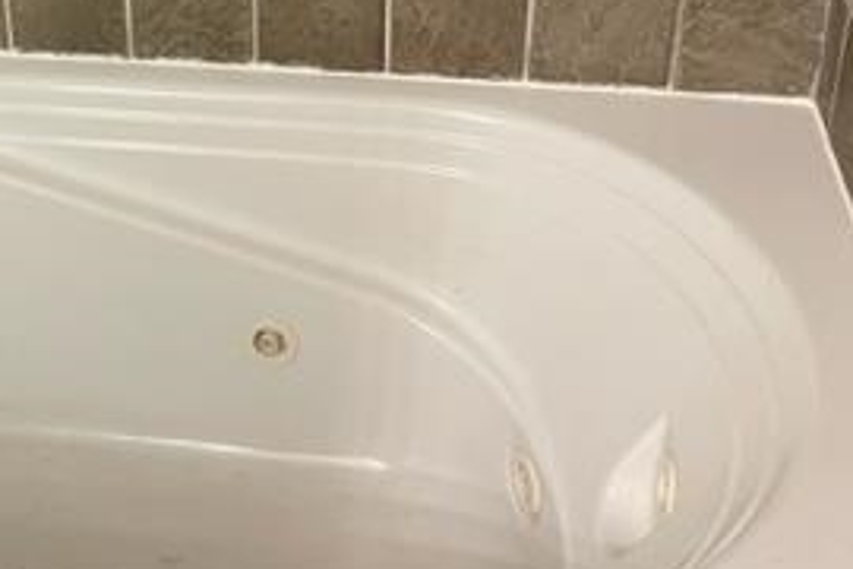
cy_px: -19
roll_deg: +4.6
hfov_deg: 29.8
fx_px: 1516
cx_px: 51
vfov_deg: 20.5
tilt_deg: -27.5
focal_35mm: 64
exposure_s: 1/60
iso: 250
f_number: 1.6
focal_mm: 5.1
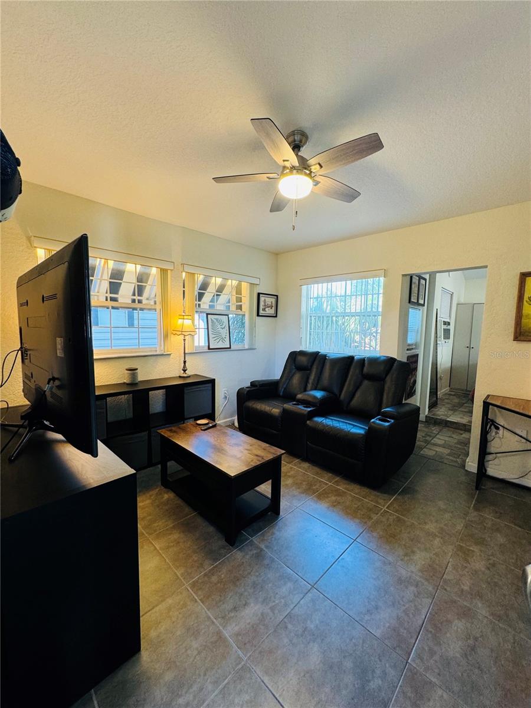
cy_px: 354
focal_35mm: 14
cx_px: 266
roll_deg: -0.6
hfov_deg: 85.7
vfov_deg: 102.1
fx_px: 286
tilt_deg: -6.0
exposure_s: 1/60
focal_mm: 2.22
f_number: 2.2
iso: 160
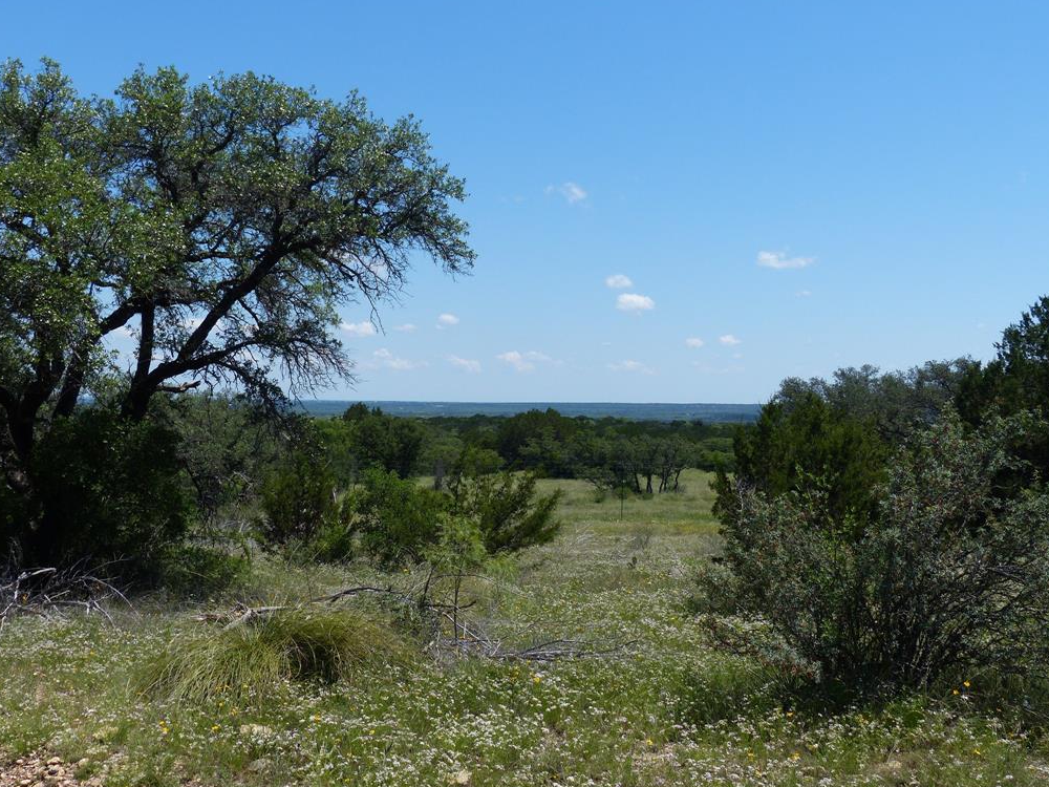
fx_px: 1303
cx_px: 527
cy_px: 392
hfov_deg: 43.9
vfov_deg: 33.6
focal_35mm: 43
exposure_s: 1/1000
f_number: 4
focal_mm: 7.6
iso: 100
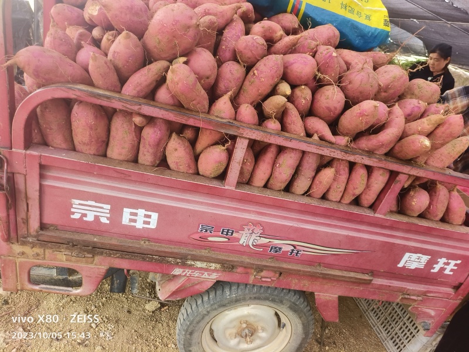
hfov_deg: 73.9
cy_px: 176
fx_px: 312
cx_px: 234
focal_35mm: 23
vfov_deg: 58.9
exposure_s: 1/50
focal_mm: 5.5
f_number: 1.75
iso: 544
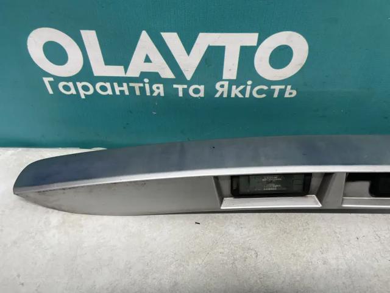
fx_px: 293
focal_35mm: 26
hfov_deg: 67.3
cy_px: 146
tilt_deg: -46.2
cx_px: 195
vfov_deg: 53.1
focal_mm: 4.2
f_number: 1.6
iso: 100
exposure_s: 1/100
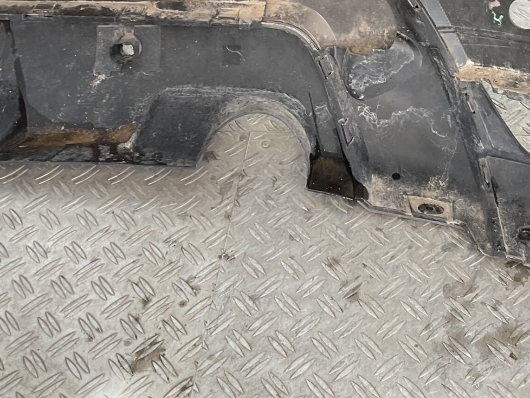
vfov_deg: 22.0
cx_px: 366
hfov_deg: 29.5
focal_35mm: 65
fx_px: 995
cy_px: 27
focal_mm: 3
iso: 20
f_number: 1.8
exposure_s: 1/100
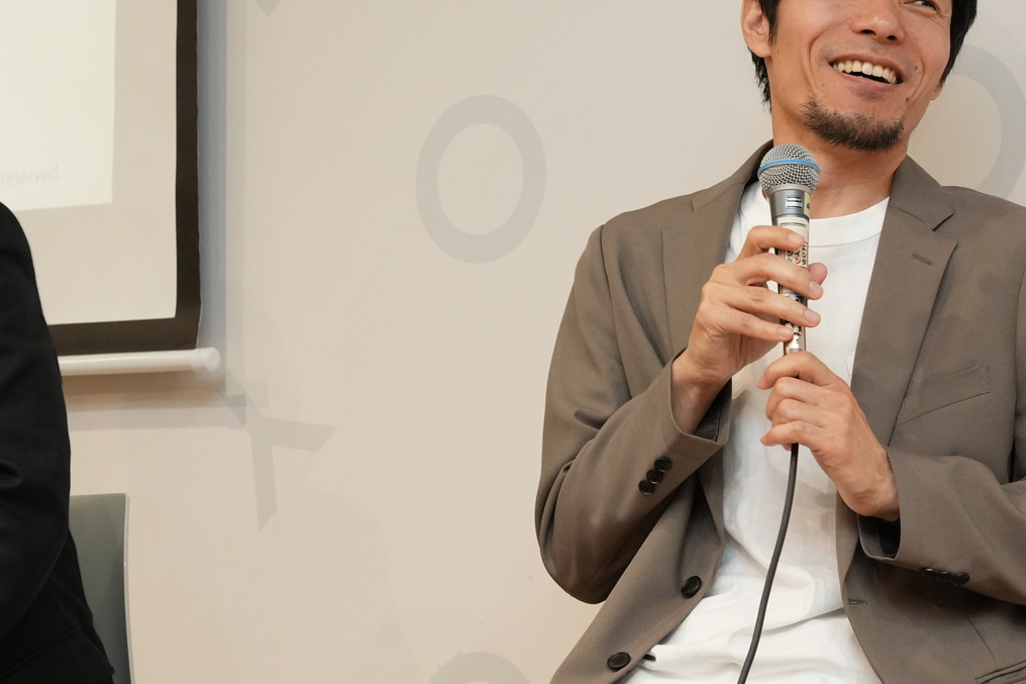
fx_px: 3607
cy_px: 268
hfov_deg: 16.2
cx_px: 465
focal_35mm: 127
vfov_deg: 10.8
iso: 3200
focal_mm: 64.3
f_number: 8
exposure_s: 1/80
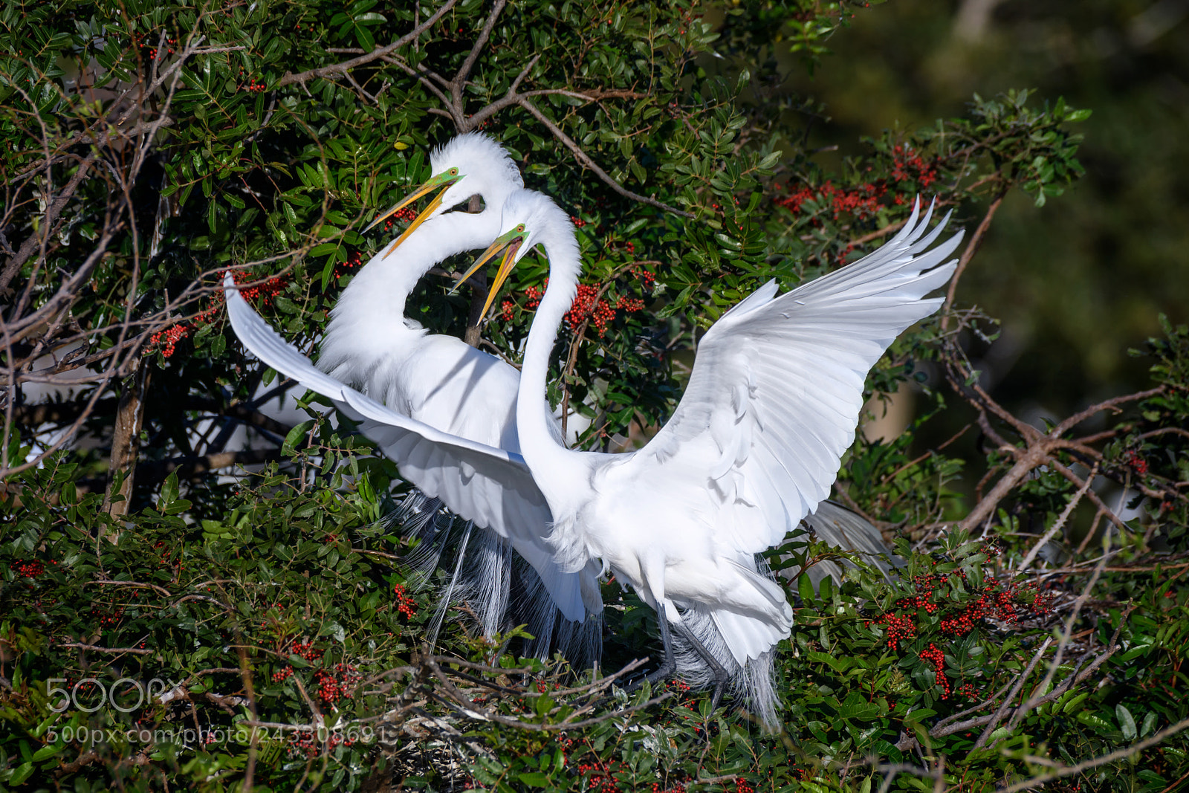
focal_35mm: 500
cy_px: 396
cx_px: 594
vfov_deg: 2.8
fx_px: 16514
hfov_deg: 4.1
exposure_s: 1/1600
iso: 250
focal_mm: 500
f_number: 8
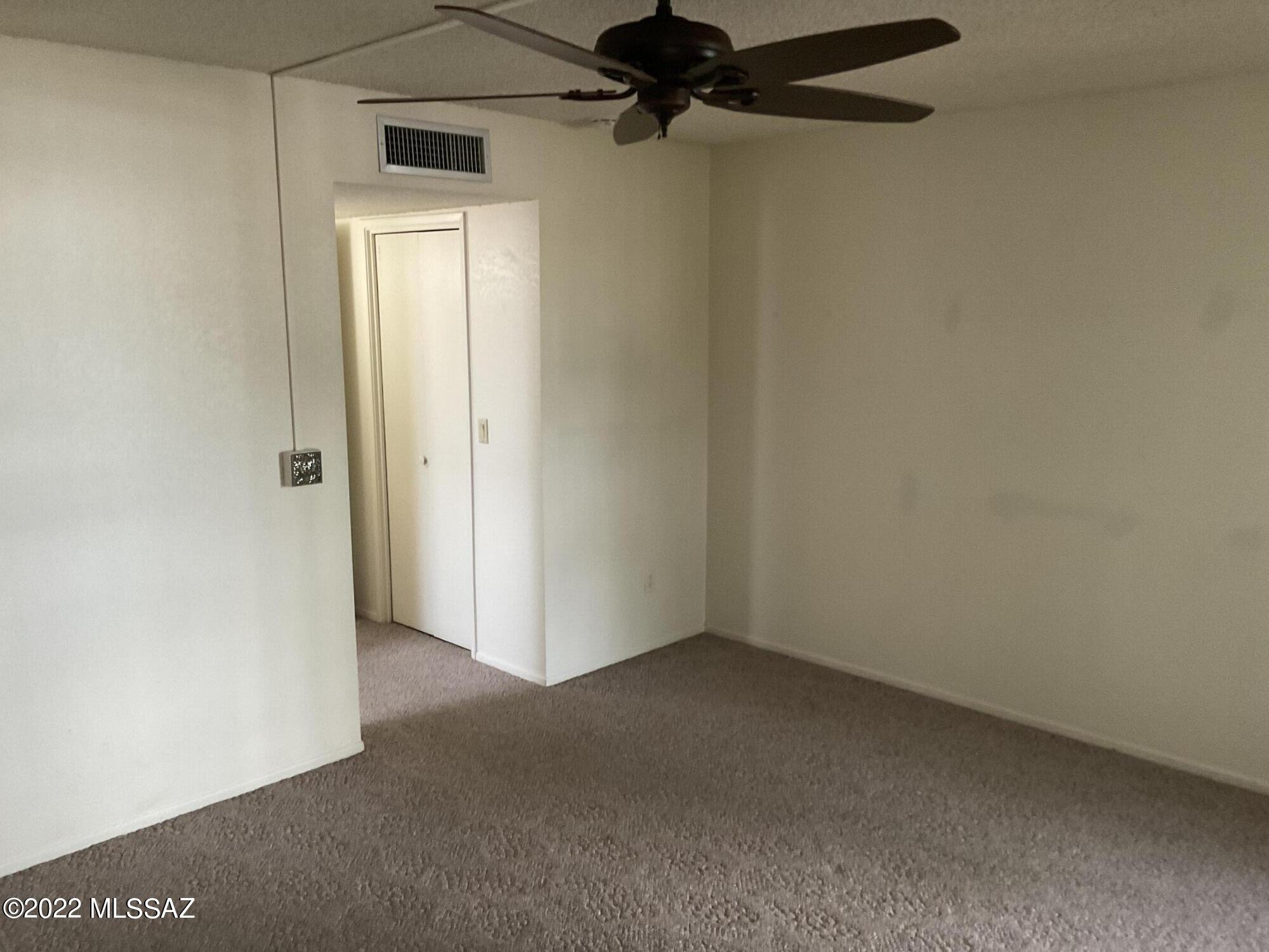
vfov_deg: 48.2
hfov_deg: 61.7
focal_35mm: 29
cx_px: 634
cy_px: 476
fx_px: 1063
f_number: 1.8
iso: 250
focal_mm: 3
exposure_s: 1/60
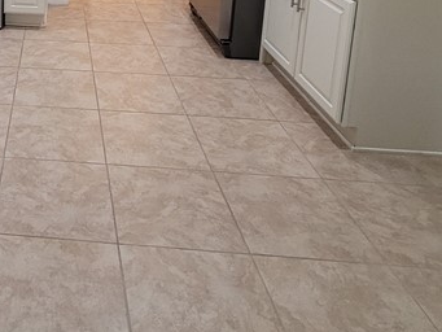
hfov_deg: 42.4
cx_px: 17
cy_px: -88
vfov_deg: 30.1
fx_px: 498
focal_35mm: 39
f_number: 2.2
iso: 320
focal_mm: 1.74
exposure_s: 1/60
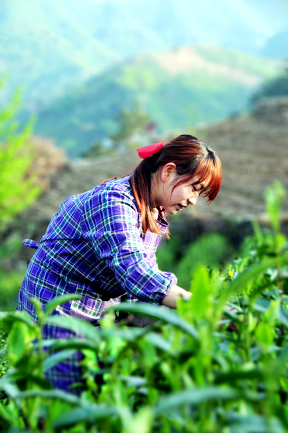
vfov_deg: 31.9
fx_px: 758
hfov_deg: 21.5
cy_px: 216
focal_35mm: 63
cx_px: 144
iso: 450
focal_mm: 42
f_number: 6.3
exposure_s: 1/250
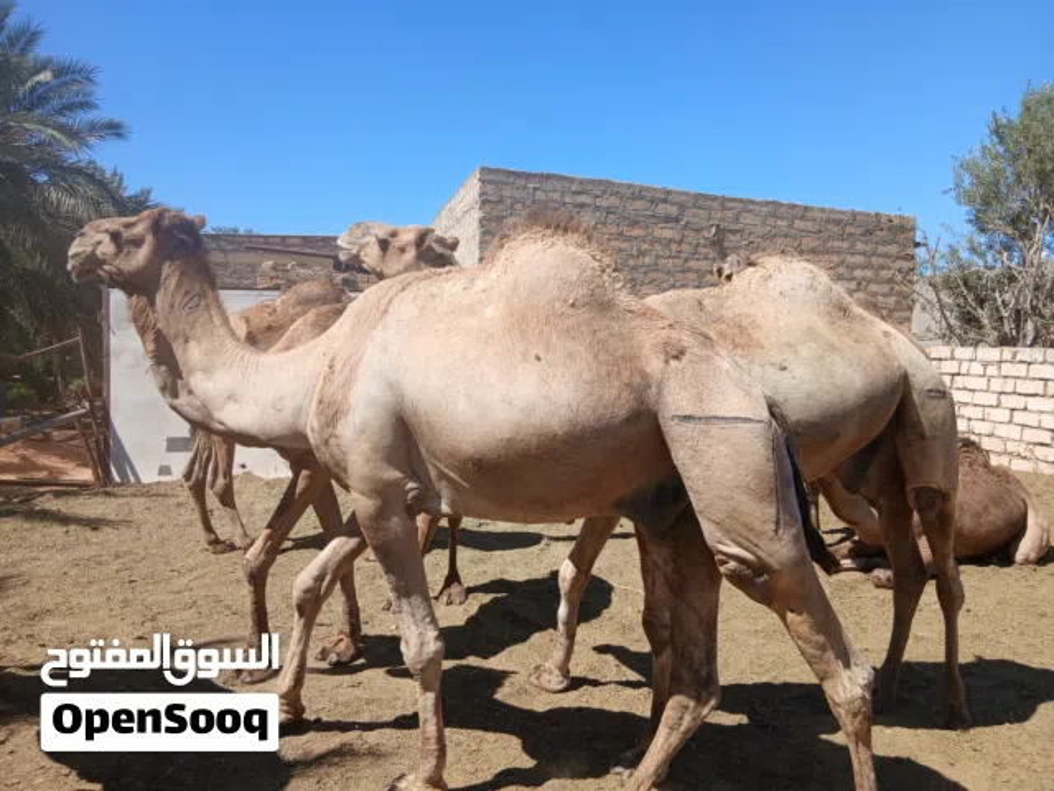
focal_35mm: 26
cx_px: 527
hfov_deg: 67.3
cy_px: 396
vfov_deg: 53.1
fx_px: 792
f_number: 1.8
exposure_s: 1/450
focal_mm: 3.98
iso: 20
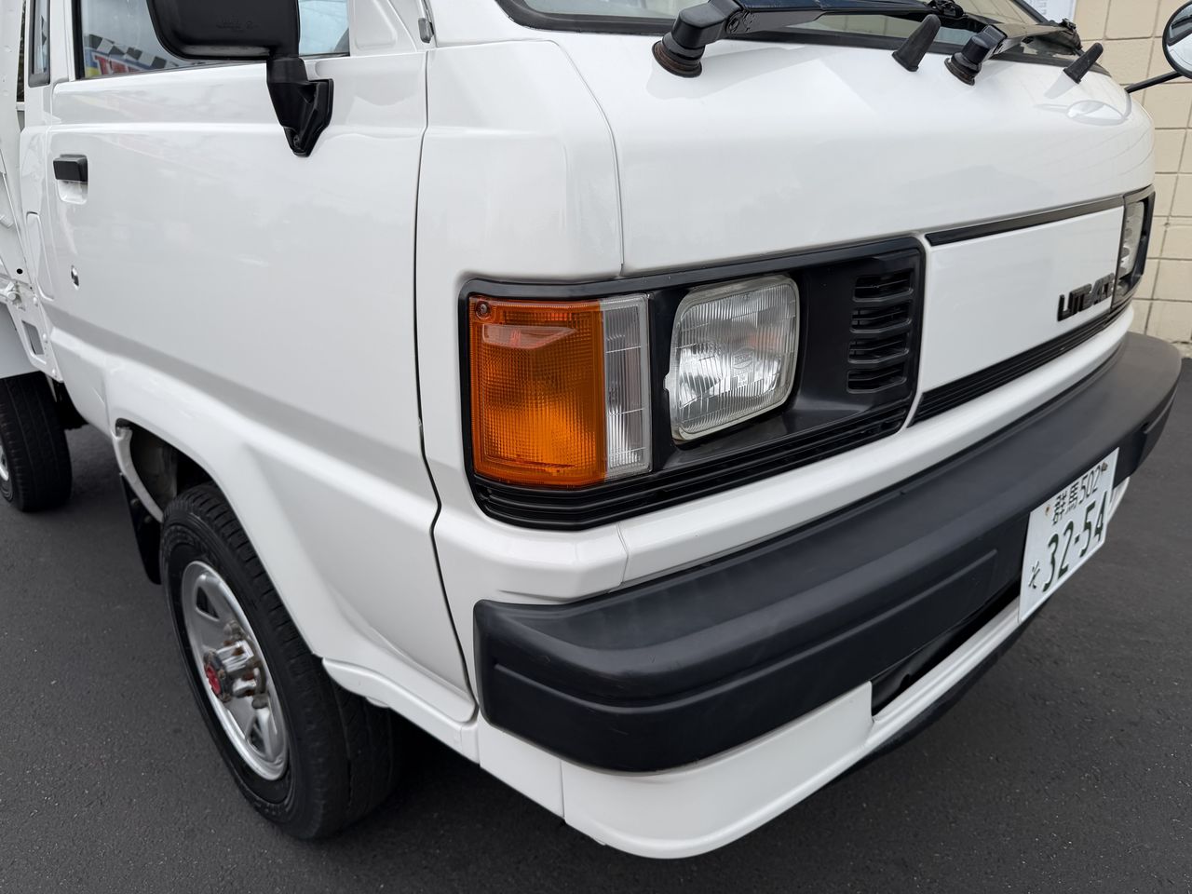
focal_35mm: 24
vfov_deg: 56.8
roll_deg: +1.1
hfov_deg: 71.6
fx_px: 826
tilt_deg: -19.4
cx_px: 596
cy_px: 447
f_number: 1.78
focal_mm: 6.76
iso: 80
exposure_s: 1/1385
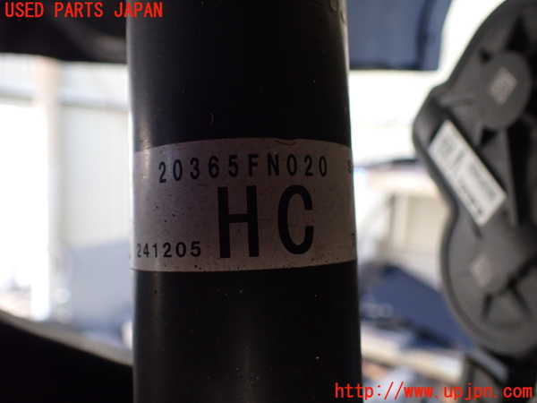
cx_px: 268
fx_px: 465
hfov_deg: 60.0
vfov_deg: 46.8
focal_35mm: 30
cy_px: 202
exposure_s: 1/125
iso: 400
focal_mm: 5.4
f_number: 2.3
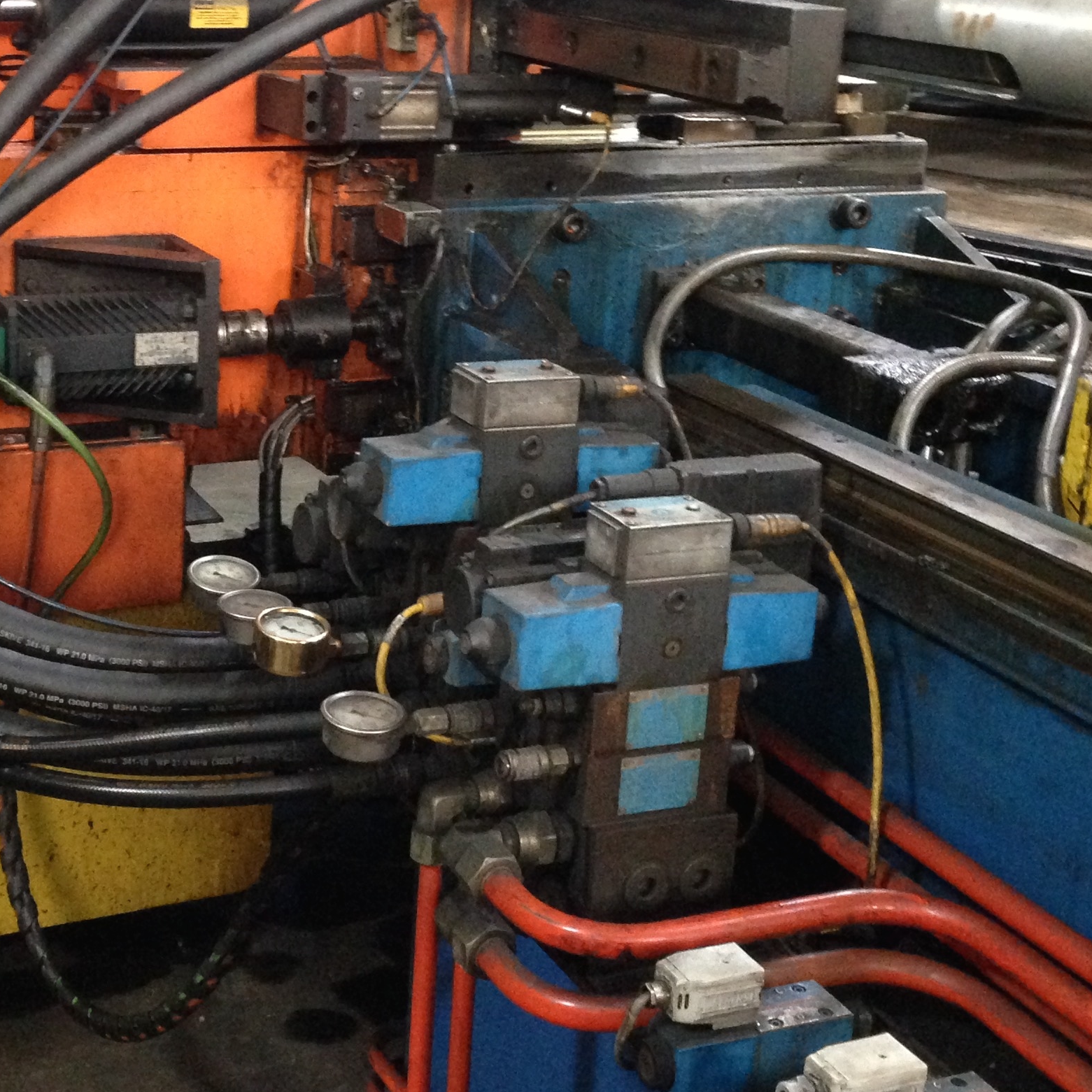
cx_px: 356
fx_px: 2177
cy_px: 377
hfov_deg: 28.0
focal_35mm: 61
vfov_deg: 28.0
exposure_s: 1/15
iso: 500
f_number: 2.4
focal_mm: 4.12
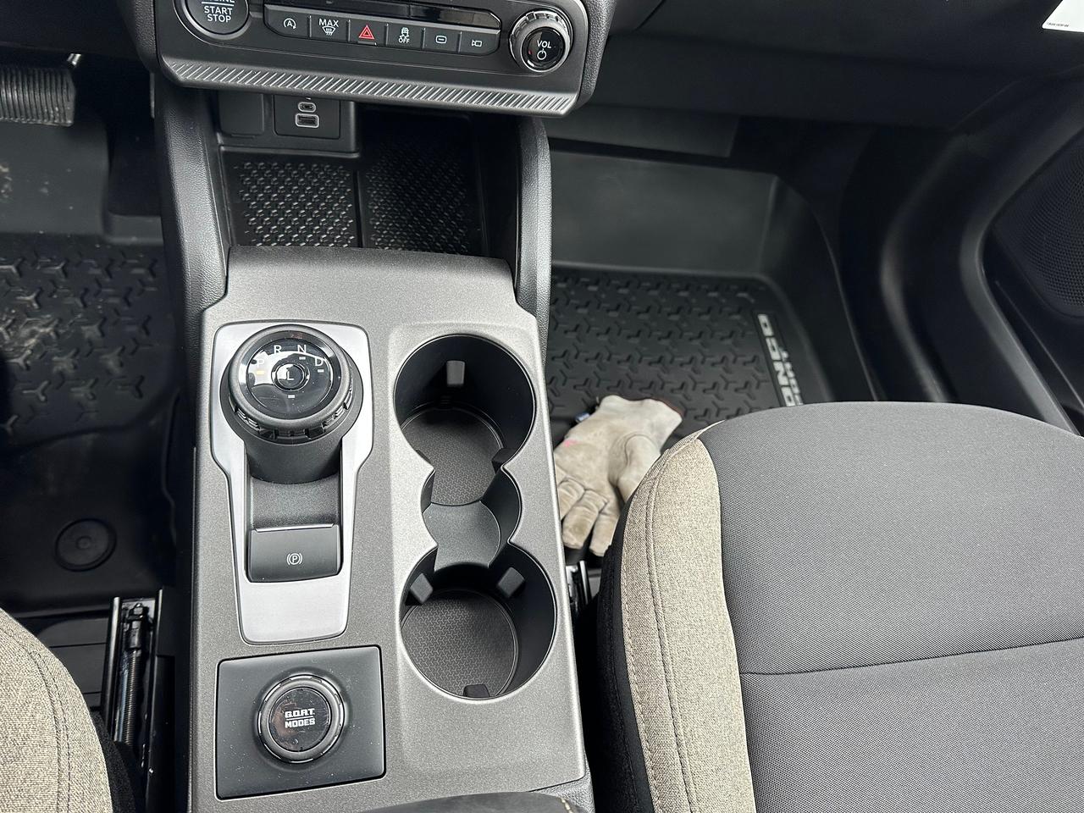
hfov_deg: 71.6
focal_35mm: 24
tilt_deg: -56.6
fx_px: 752
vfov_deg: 56.8
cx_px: 542
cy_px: 406
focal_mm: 6.86
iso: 250
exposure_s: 1/103
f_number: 1.78
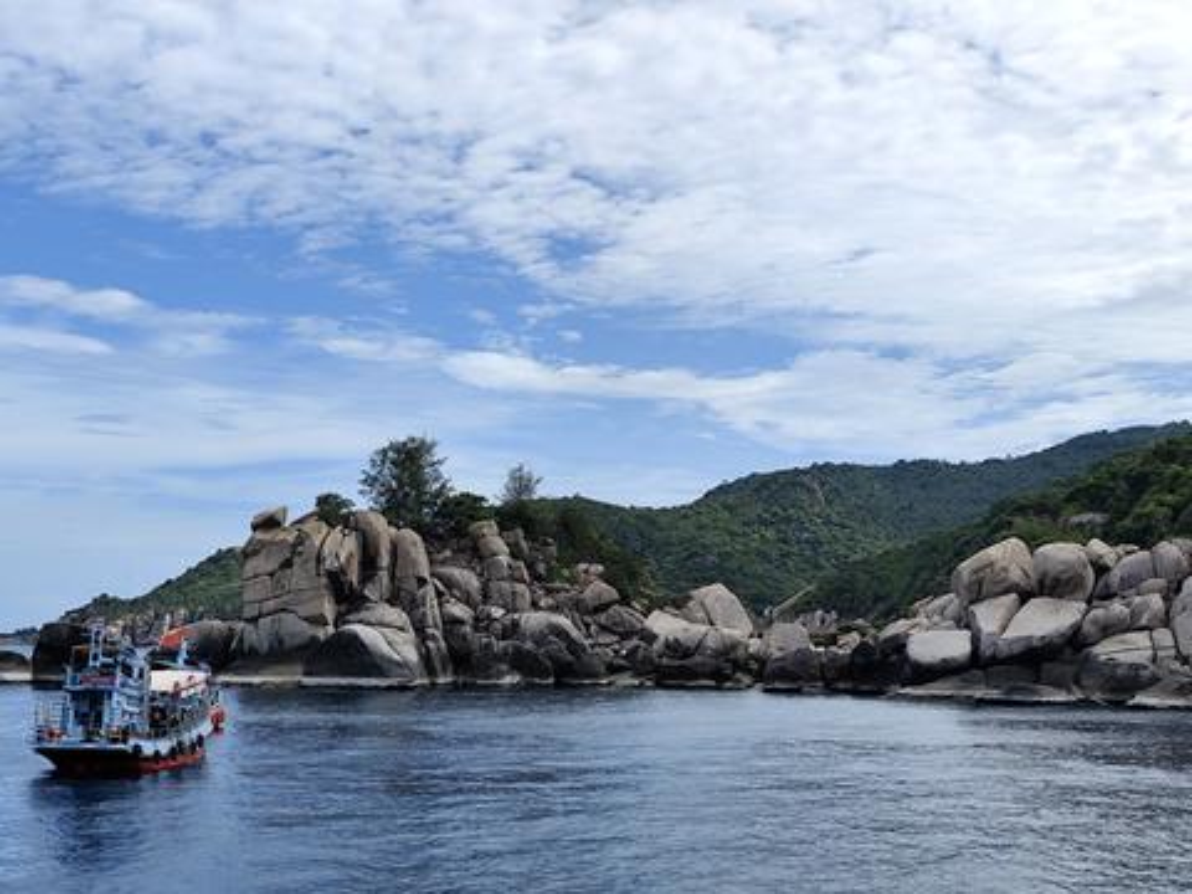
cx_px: 596
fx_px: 1687
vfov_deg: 29.7
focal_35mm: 49
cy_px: 447
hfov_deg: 38.9
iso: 50
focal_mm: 6.19
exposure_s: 1/1320
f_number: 1.65
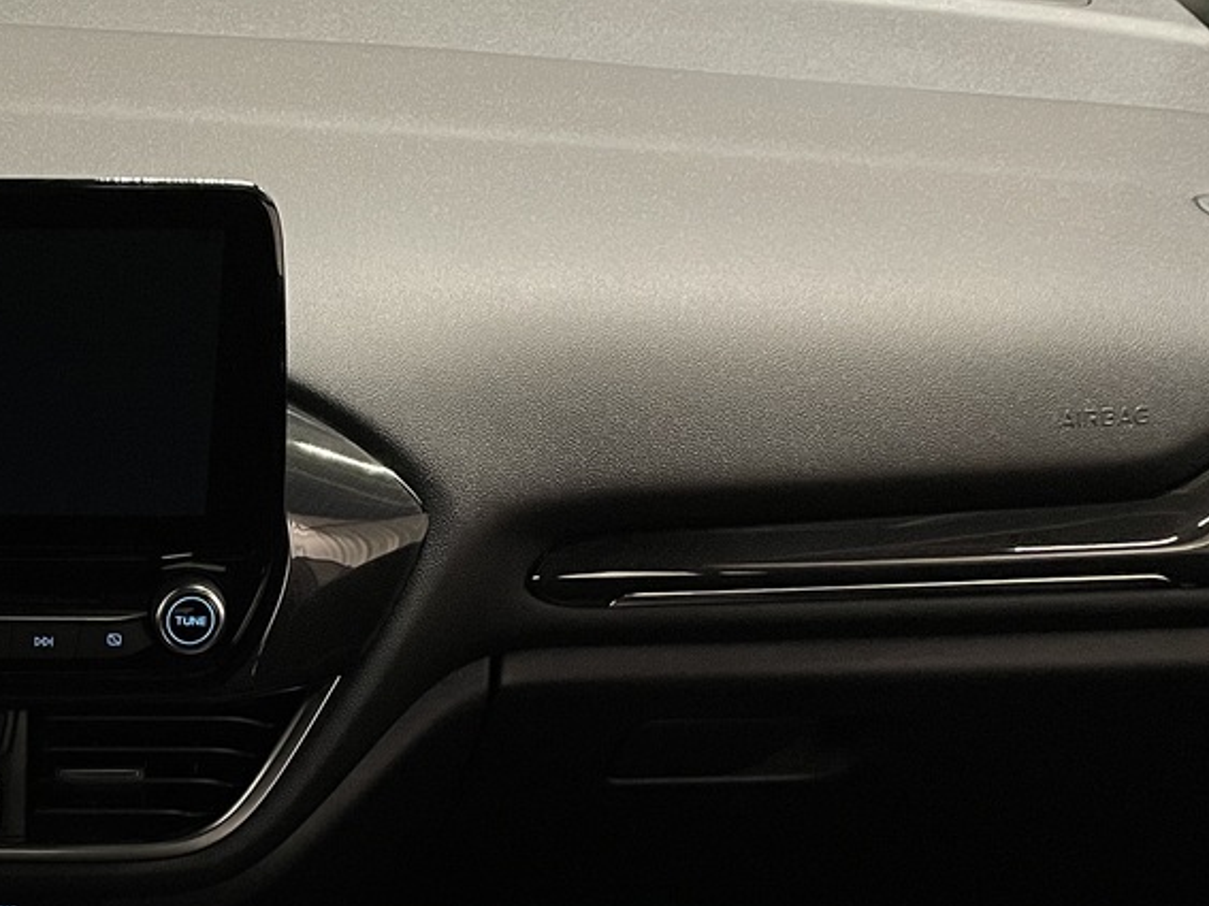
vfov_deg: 21.0
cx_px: -151
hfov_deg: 26.8
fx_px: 2305
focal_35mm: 66
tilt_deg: -37.8
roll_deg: +1.6
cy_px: 1032
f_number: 1.6
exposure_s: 1/50
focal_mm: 4.2
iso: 250
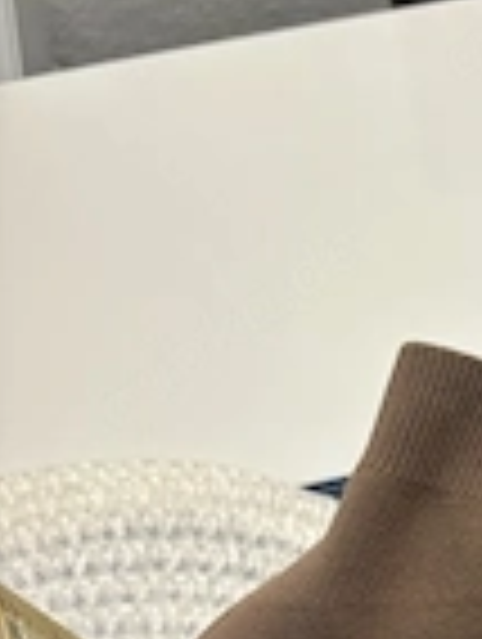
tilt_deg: -60.6
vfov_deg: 24.6
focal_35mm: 73
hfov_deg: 18.4
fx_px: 1351
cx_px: 671
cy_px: 729
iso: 160
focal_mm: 5.96
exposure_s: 1/60
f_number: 1.6
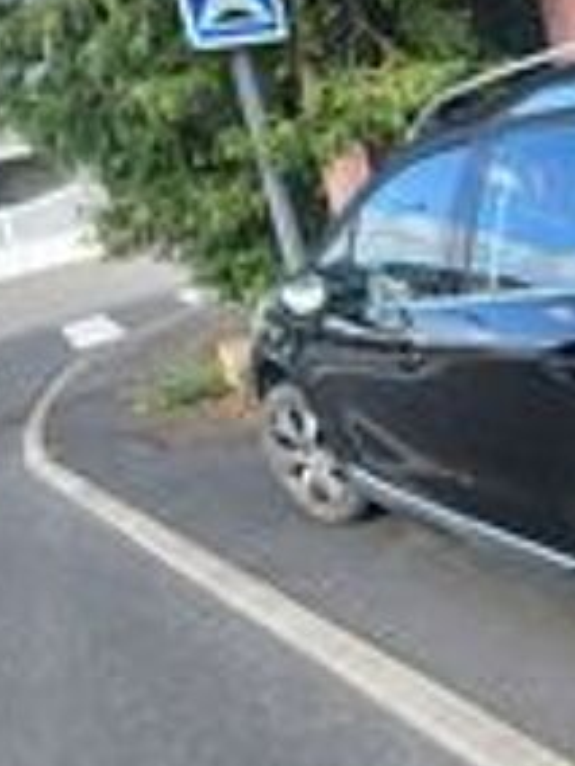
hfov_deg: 30.0
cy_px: 386
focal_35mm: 44
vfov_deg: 42.9
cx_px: 607
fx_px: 975
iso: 20
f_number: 1.8
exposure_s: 1/100
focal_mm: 3.98
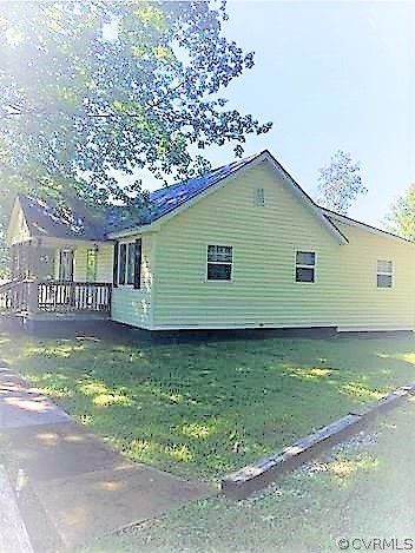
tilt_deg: +3.1
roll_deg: -2.0
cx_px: 208
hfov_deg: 48.2
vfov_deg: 61.6
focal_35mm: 29
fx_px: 463
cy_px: 276
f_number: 2.2
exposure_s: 1/824
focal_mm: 4.15
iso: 32
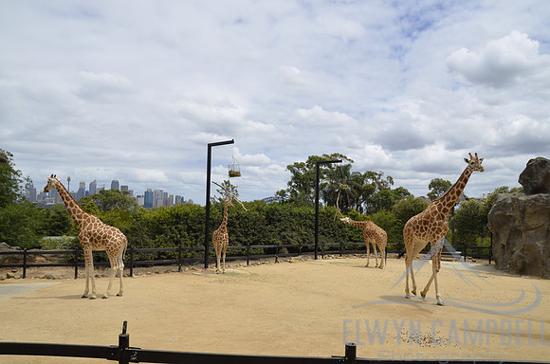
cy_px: 182
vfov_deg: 47.7
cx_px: 275
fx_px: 412
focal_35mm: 27
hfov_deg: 67.5
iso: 100
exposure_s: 1/320
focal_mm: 18
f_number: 9
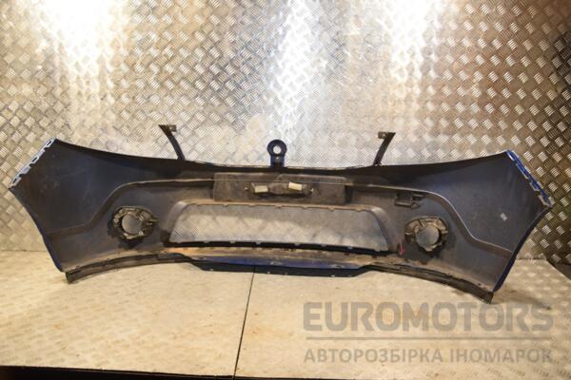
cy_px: 190
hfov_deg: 59.5
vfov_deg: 41.7
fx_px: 500
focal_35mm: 32
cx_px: 286
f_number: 6.3
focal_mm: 21
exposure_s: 1/200
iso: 800
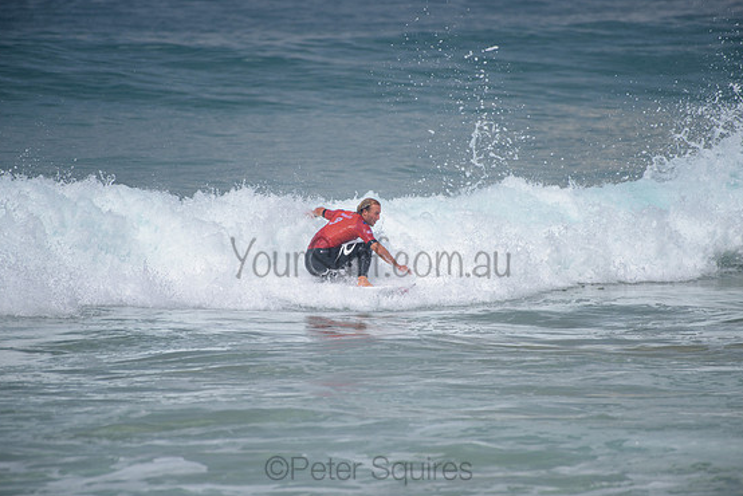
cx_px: 369
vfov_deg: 2.6
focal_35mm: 523
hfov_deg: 3.9
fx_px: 10799
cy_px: 246
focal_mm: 500
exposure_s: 1/2000
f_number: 5.6
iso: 180
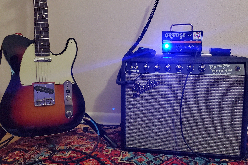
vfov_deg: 42.3
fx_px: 214
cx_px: 137
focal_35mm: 31
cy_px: 80
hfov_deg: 60.1
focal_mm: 4.3
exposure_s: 1/15
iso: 640
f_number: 1.5
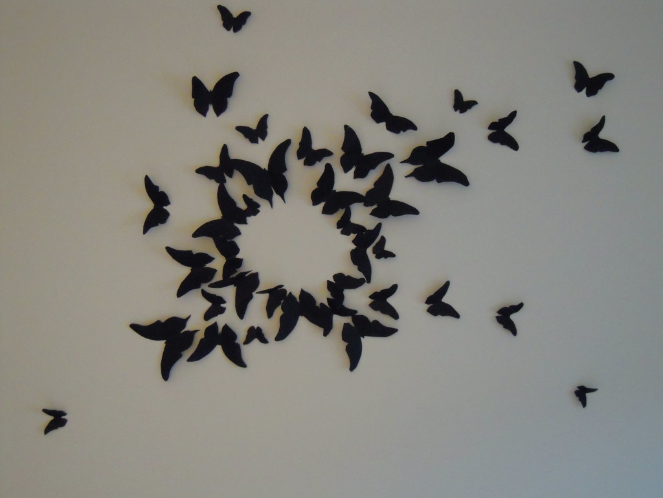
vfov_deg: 31.5
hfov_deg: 41.2
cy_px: 249
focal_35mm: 46
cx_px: 332
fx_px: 881
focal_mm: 8.3
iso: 800
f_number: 3.4
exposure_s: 1/80
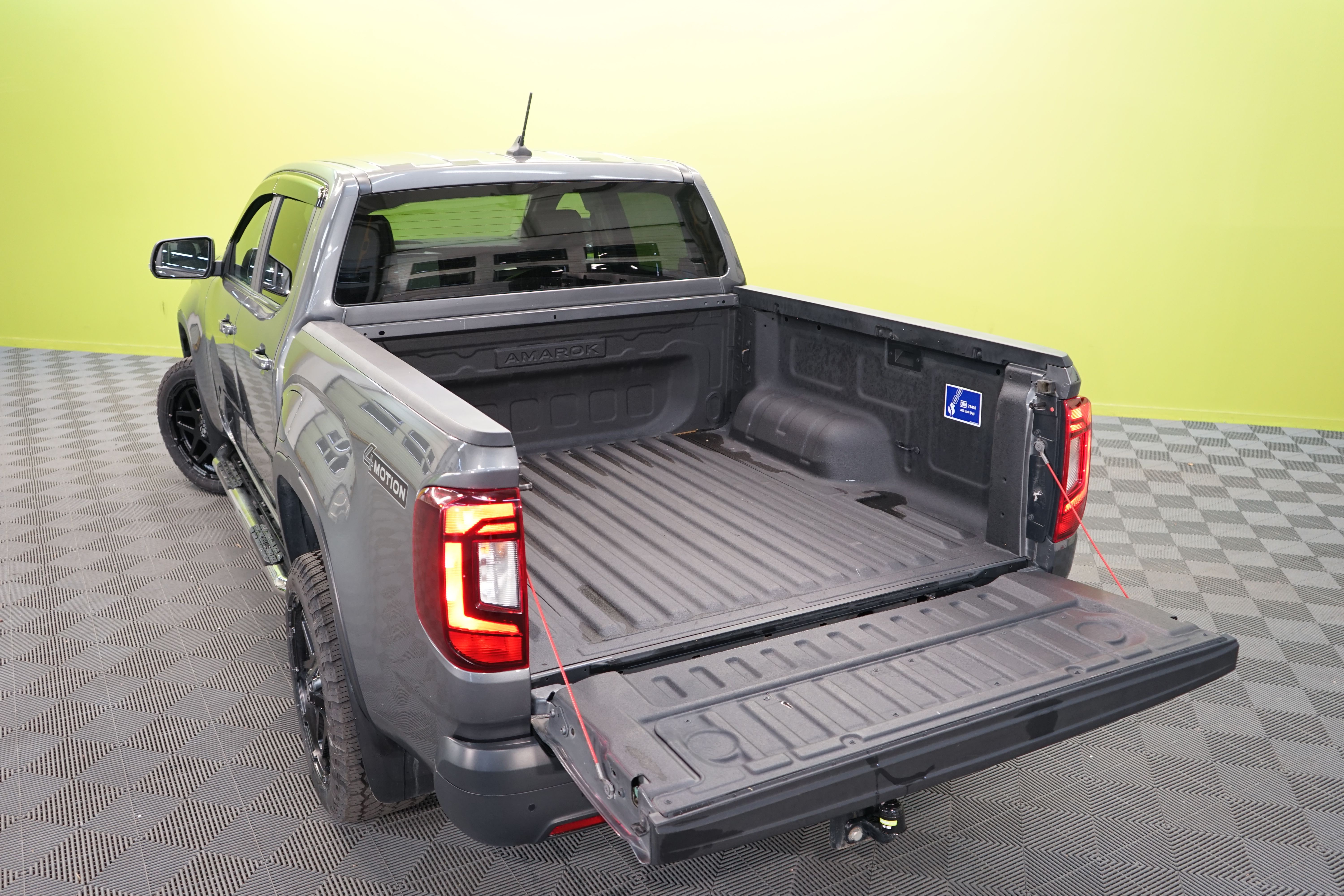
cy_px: 448
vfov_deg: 45.0
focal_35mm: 29
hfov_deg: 63.7
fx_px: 1083
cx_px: 672
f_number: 4
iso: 640
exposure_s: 1/30
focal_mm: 29
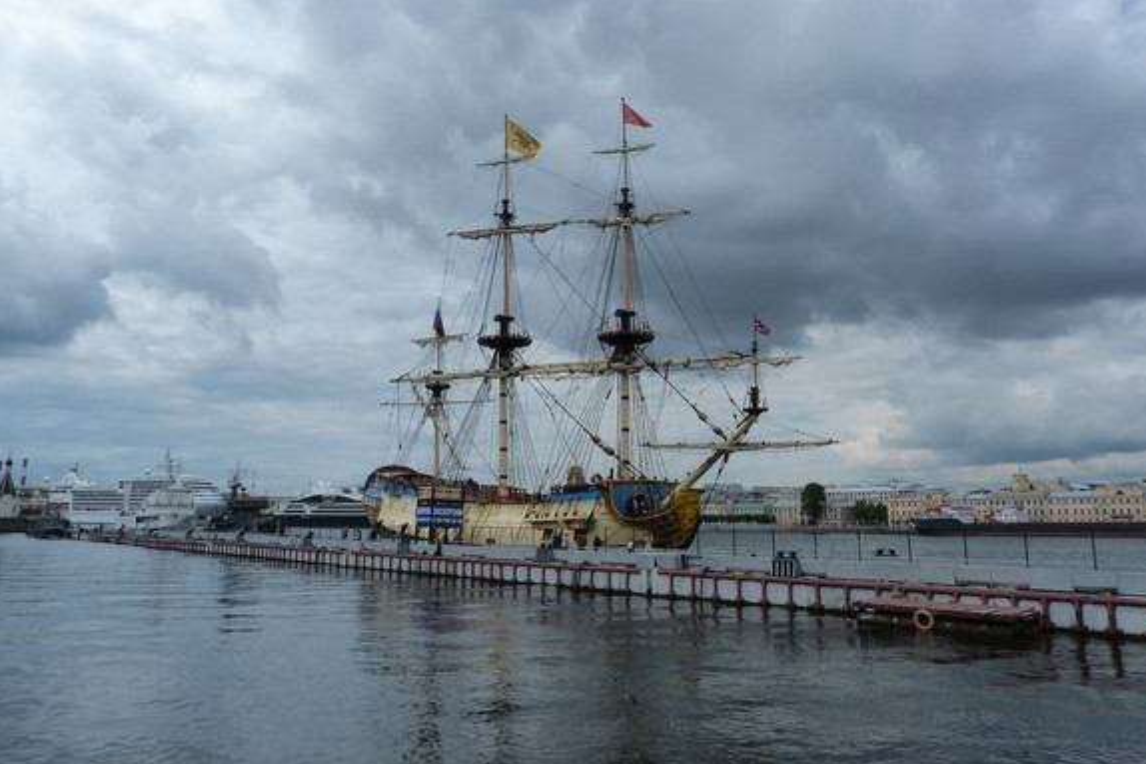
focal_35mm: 29
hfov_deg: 63.6
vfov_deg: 44.9
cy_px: 333
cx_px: 569
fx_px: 923
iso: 125
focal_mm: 4.5
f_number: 5.6
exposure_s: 1/640
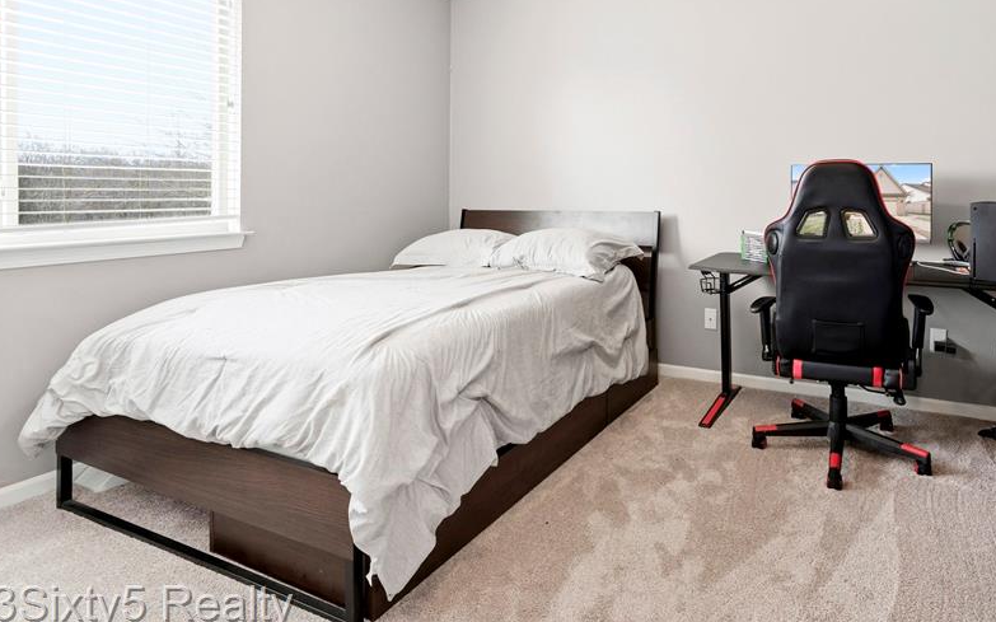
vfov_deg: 57.3
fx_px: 554
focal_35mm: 20
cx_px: 633
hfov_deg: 82.1
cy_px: 203
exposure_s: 1/60
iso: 500
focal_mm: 15.3
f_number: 8
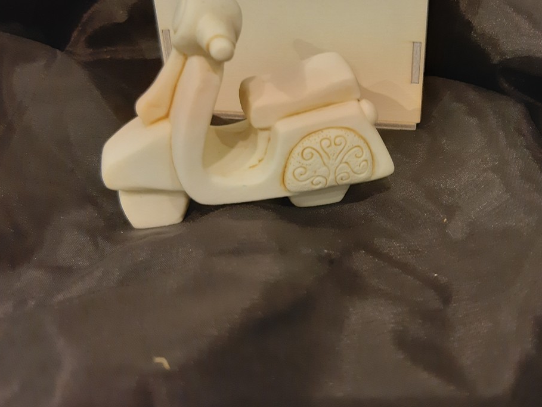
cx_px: 344
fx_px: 595
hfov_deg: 48.4
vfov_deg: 37.3
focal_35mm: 38
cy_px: 134
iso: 250
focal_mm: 3.93
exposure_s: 1/50
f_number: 1.7
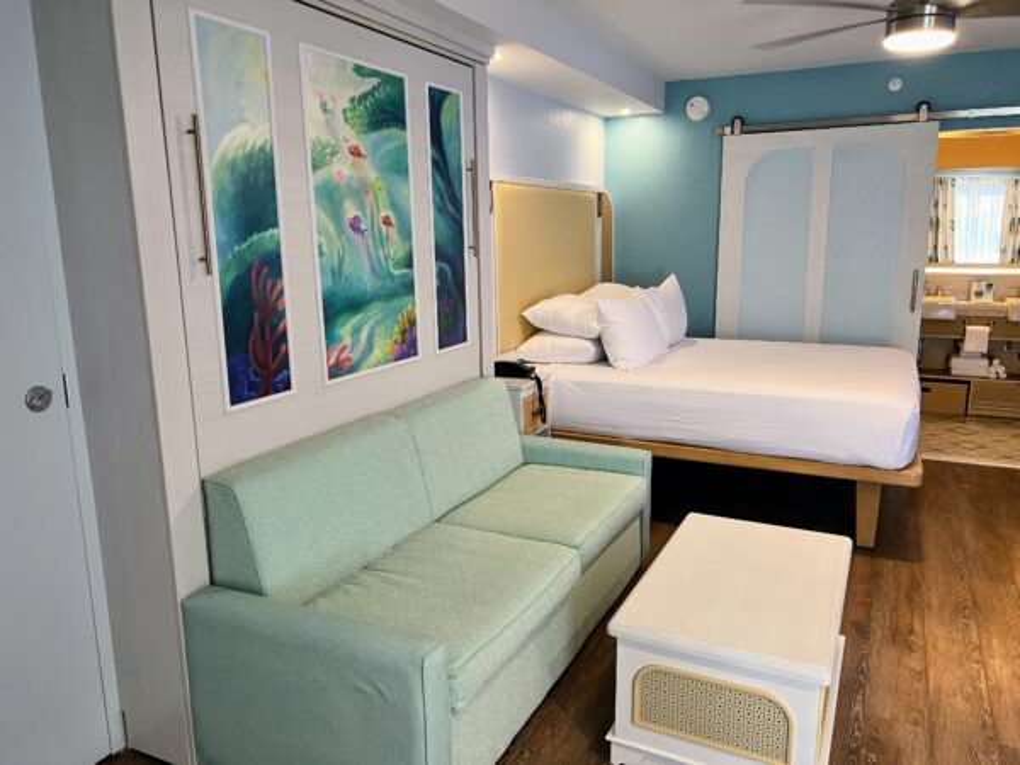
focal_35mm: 26
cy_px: 382
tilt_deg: -11.6
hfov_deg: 67.3
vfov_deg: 53.1
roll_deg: +1.0
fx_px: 766
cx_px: 510
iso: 100
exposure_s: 1/60
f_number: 1.5
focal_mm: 5.7
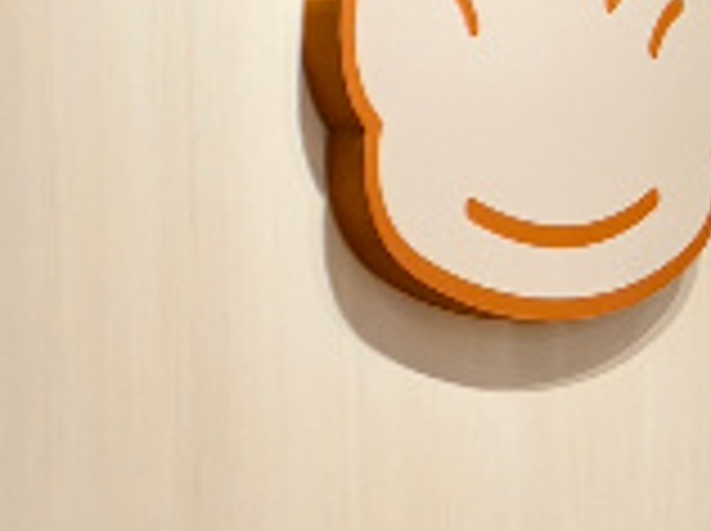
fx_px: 3589
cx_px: 2556
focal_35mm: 175
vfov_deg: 8.4
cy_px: 112
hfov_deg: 8.3
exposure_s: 1/120
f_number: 1.57
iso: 201
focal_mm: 6.54
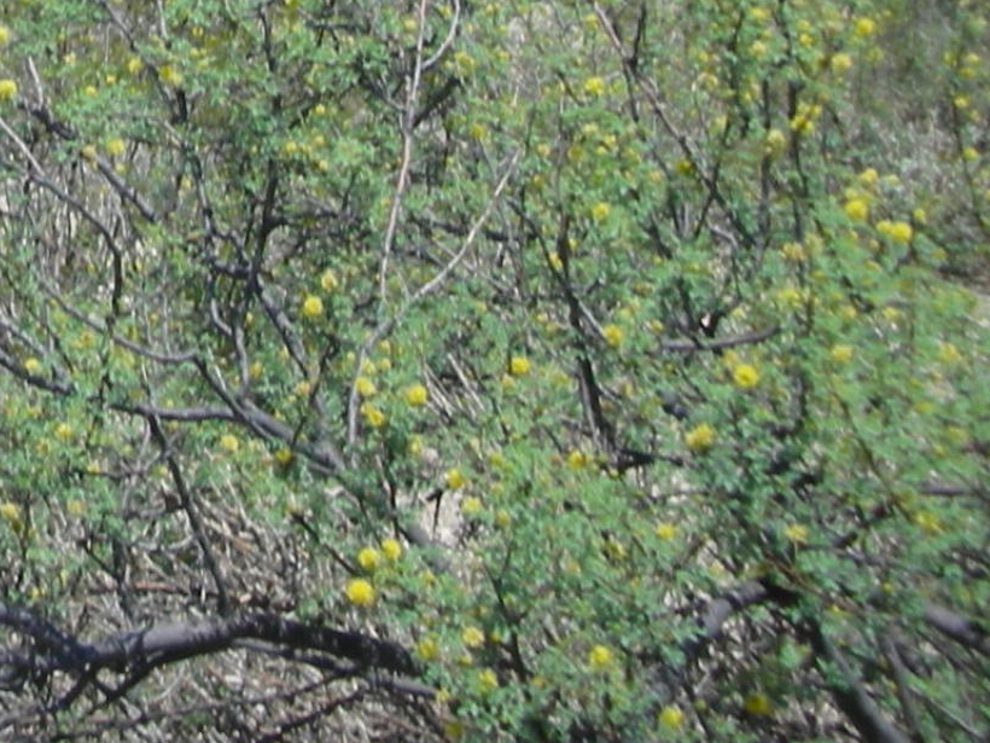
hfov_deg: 14.4
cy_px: -431
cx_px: -503
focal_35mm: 128
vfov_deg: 11.1
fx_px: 3661
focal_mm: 5.8
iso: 50
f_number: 8.5
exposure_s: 1/97.5
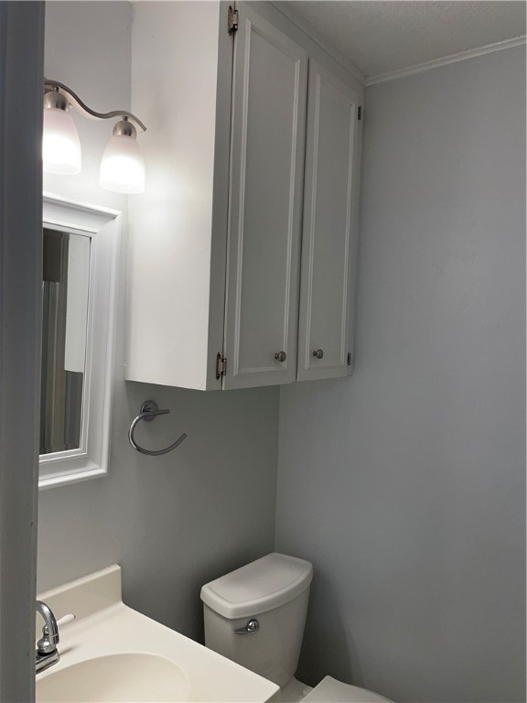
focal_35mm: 26
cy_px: 352
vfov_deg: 67.3
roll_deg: -2.6
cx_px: 264
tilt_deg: -2.9
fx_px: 528
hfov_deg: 53.1
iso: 40
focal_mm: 4.2
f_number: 1.6
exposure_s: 1/120
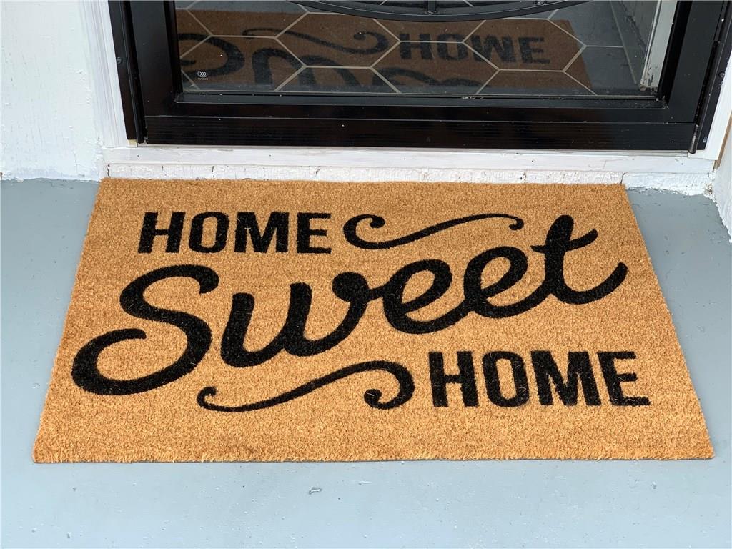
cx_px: 366
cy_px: 274
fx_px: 1100
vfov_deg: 28.0
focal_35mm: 52
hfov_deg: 36.8
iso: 16
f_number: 2.4
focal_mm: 6
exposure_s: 1/188
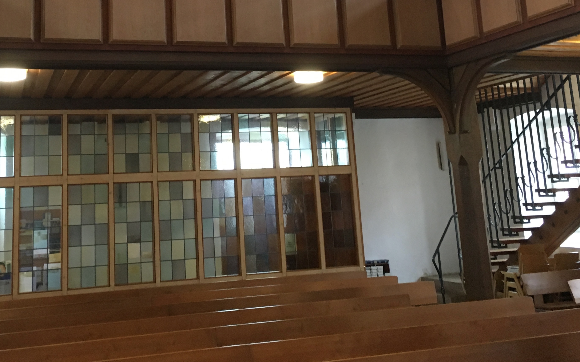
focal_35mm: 45
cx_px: 227
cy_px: 58
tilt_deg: +13.0
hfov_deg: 44.1
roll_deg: +2.8
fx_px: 711
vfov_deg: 27.8
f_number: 2.2
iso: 200
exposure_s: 1/33
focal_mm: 4.15
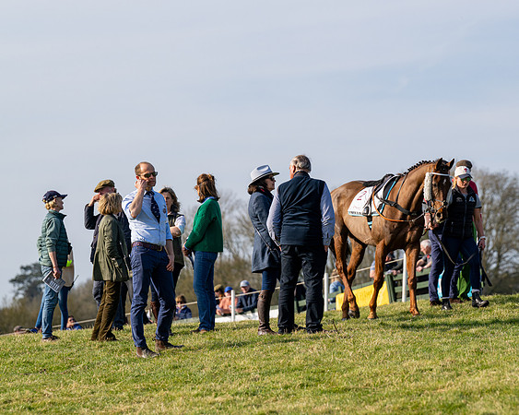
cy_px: 182
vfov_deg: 9.3
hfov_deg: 11.6
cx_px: 269
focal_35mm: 166
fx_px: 2546
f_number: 4.5
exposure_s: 1/2000
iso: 200
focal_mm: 130
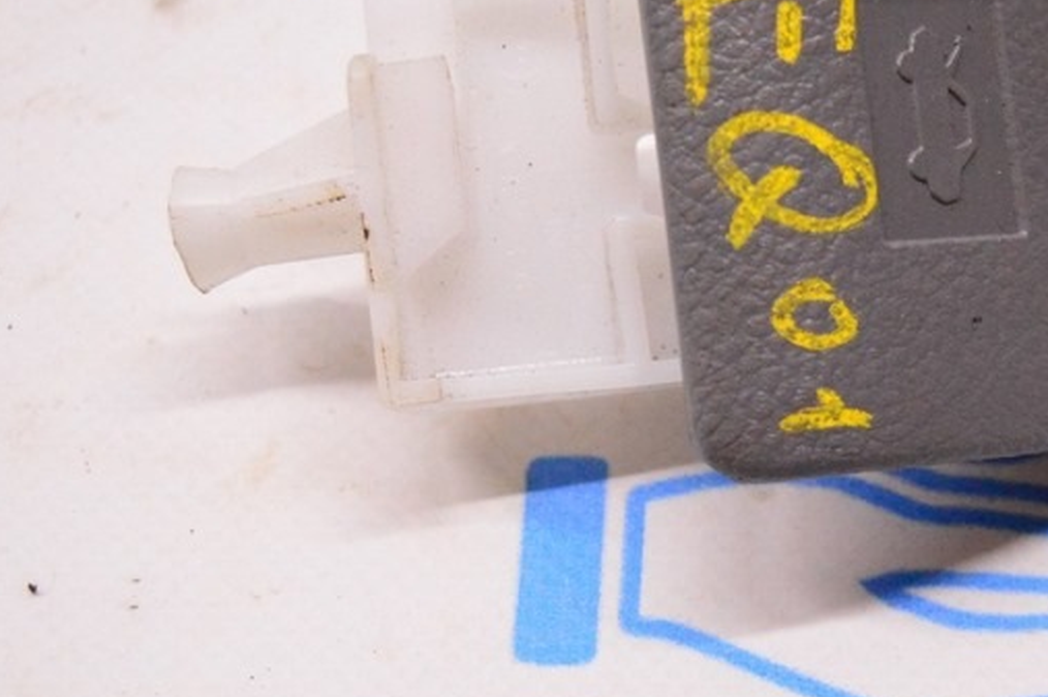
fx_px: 2995
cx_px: 717
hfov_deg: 19.8
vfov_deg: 13.3
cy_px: 406
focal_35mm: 103
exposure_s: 1/320
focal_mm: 34
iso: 3200
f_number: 4.5
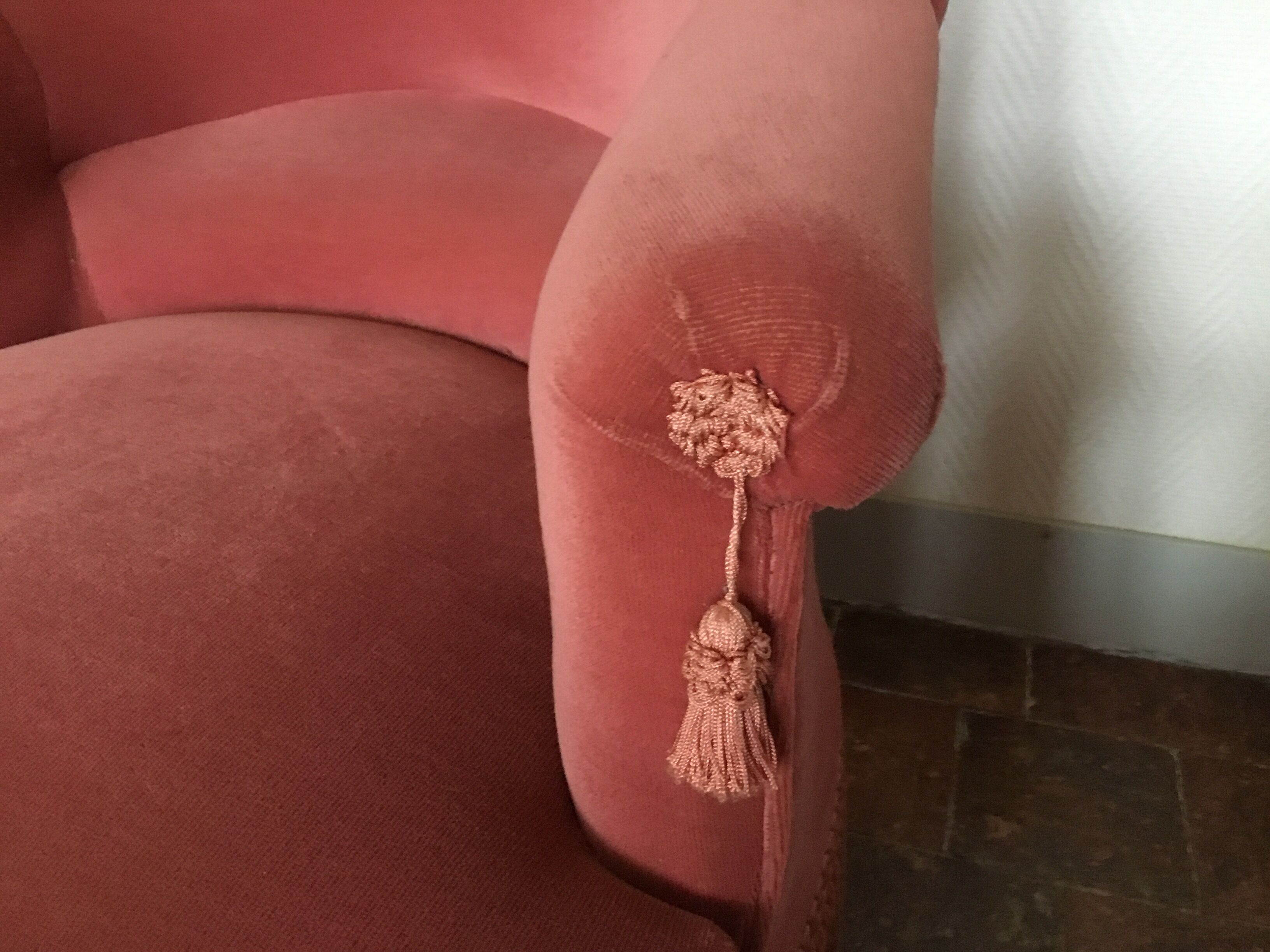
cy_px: 476
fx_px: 1137
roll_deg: +0.2
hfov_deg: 58.4
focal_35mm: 31
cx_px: 635
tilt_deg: -27.5
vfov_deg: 45.4
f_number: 2.4
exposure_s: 1/17
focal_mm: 3.3
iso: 500
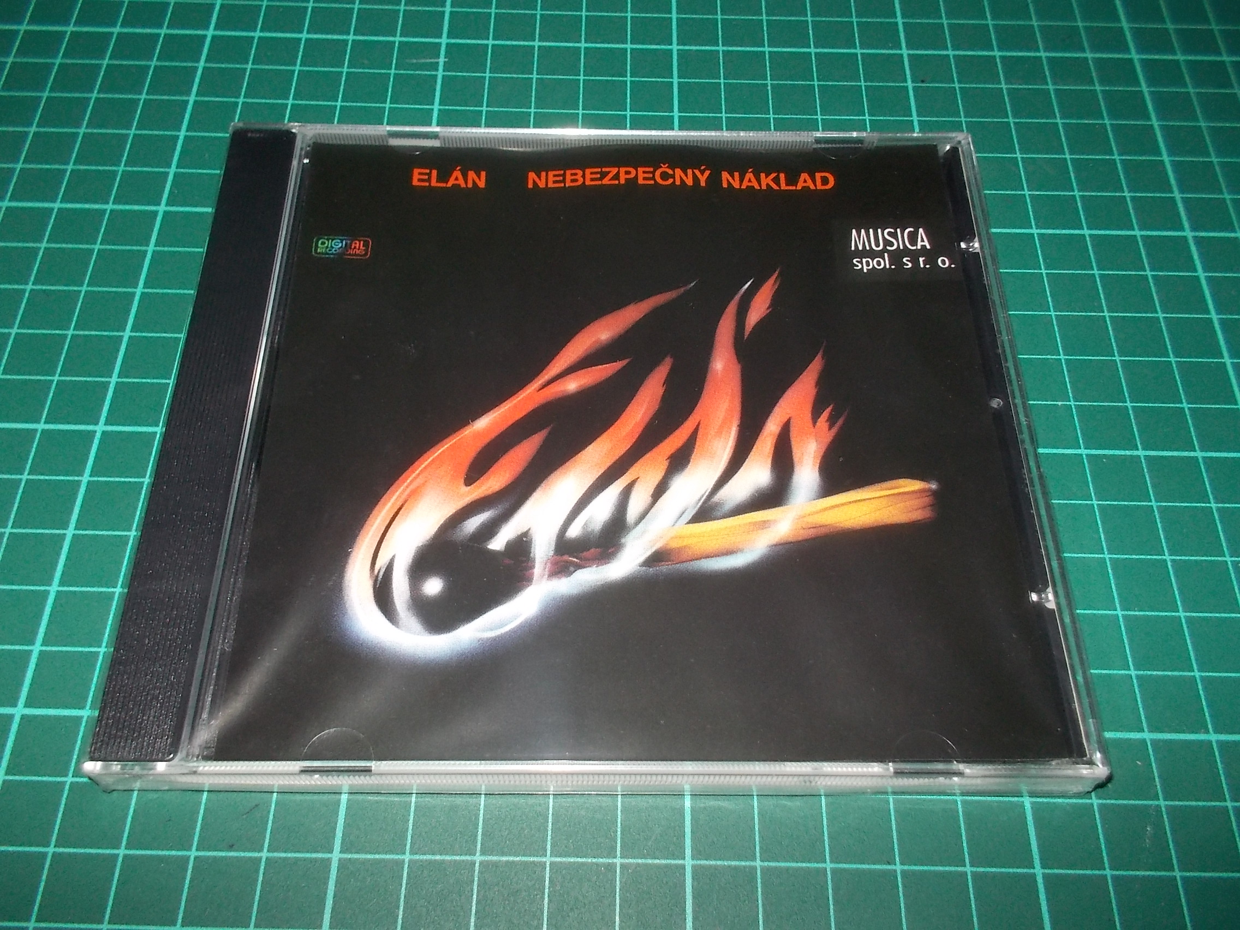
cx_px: 620
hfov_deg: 61.7
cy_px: 465
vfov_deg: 48.2
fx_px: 1039
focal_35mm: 29
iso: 200
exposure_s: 1/30
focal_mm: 4.1
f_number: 3.3
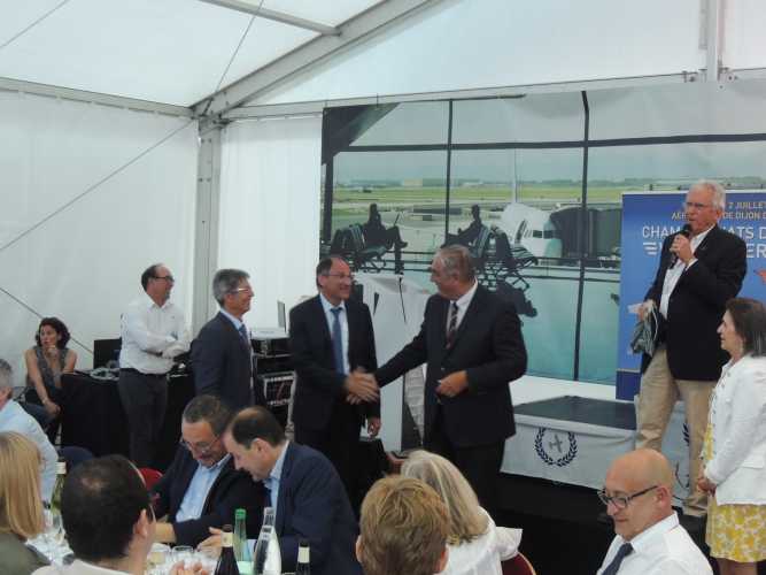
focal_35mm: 47
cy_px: 288
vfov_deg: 30.9
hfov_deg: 40.4
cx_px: 383
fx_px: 1040
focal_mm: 8.3
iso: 400
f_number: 3.5
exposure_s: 1/20
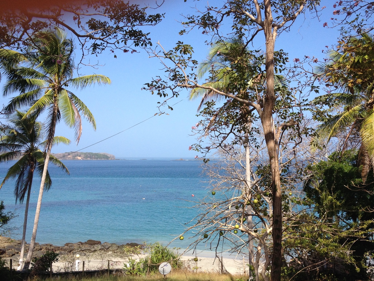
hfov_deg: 43.8
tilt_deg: -4.7
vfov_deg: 33.5
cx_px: 204
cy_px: 169
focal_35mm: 43
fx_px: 465
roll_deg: +0.2
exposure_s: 1/1453
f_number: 2.4
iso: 50
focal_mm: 4.28
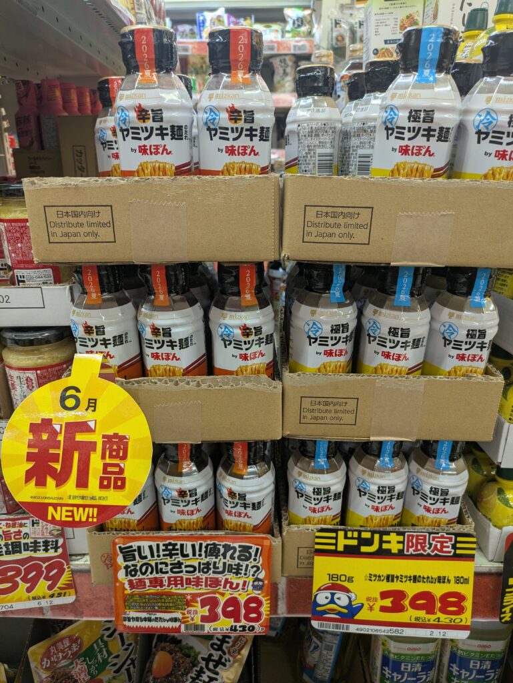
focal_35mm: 25
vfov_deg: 69.4
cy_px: 342
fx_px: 494
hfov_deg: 54.9
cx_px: 256
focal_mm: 5.43
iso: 85
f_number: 1.89
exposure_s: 1/100
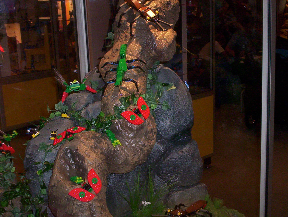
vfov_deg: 26.6
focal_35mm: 55
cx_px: 125
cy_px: 118
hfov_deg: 34.8
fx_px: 459
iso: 140
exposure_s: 1/60
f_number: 4.5
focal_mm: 4.99
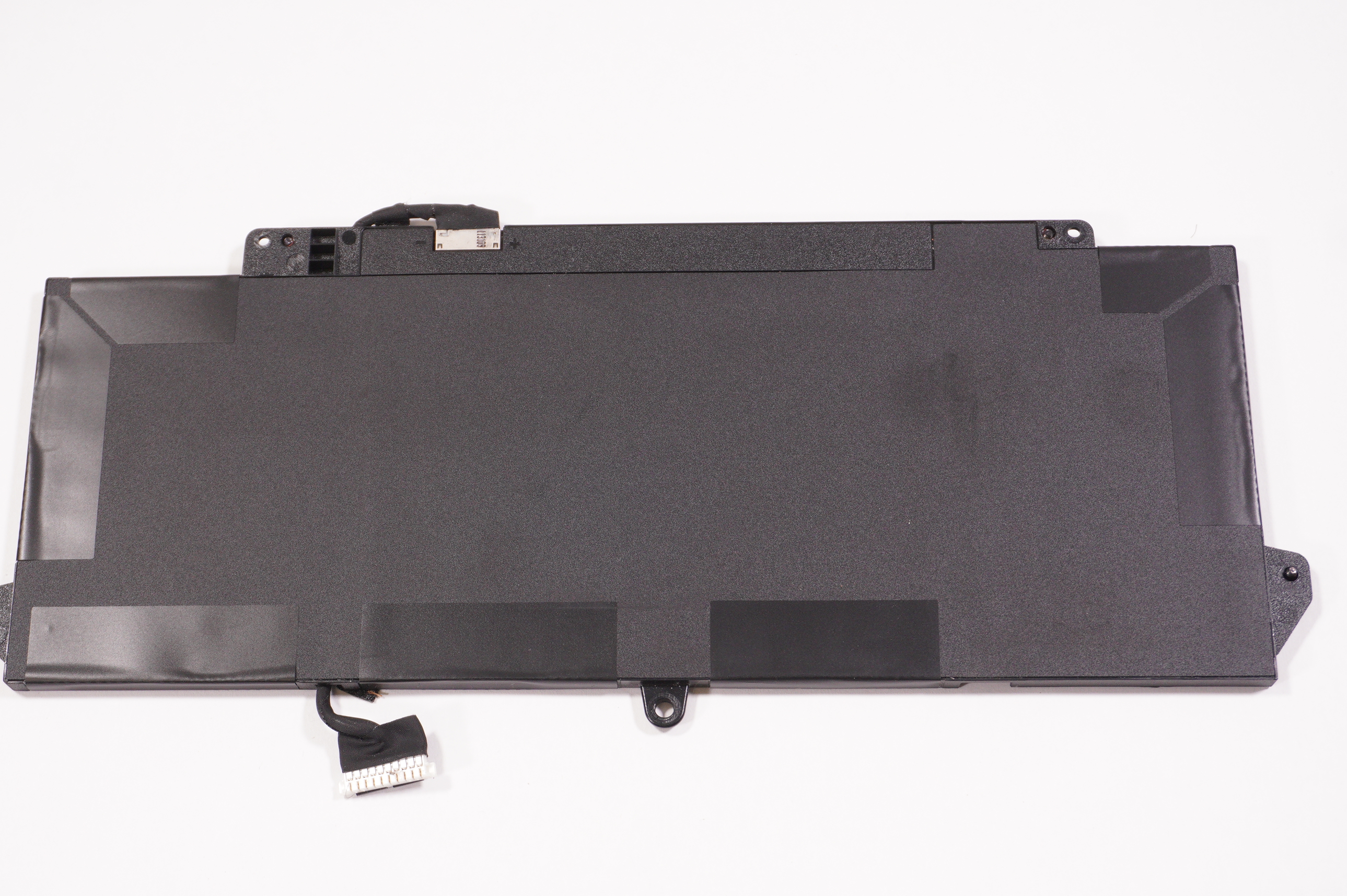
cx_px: 615
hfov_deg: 35.6
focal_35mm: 56
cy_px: 503
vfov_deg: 24.1
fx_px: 2093
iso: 640
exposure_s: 1/100
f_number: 6.3
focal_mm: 32
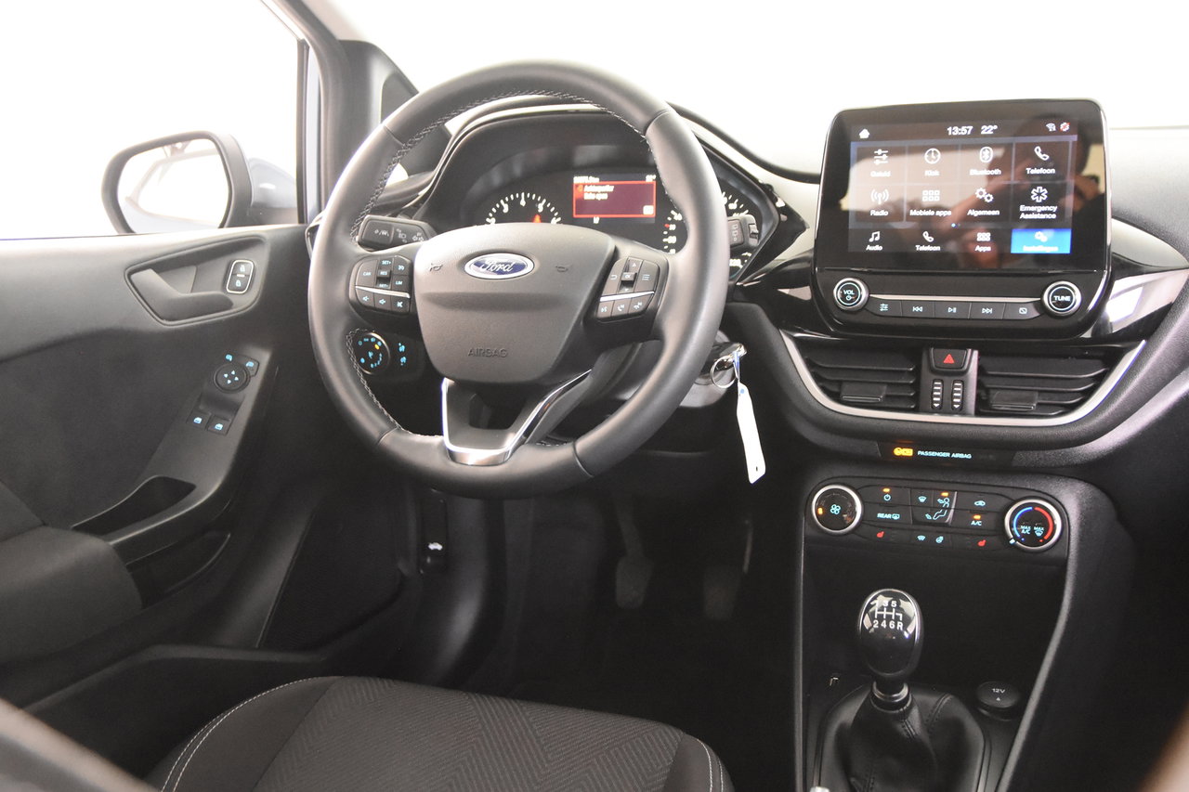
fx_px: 1090
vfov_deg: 40.0
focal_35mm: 33
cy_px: 396
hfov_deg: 57.2
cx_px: 594
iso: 6400
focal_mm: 22
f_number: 3
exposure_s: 1/30
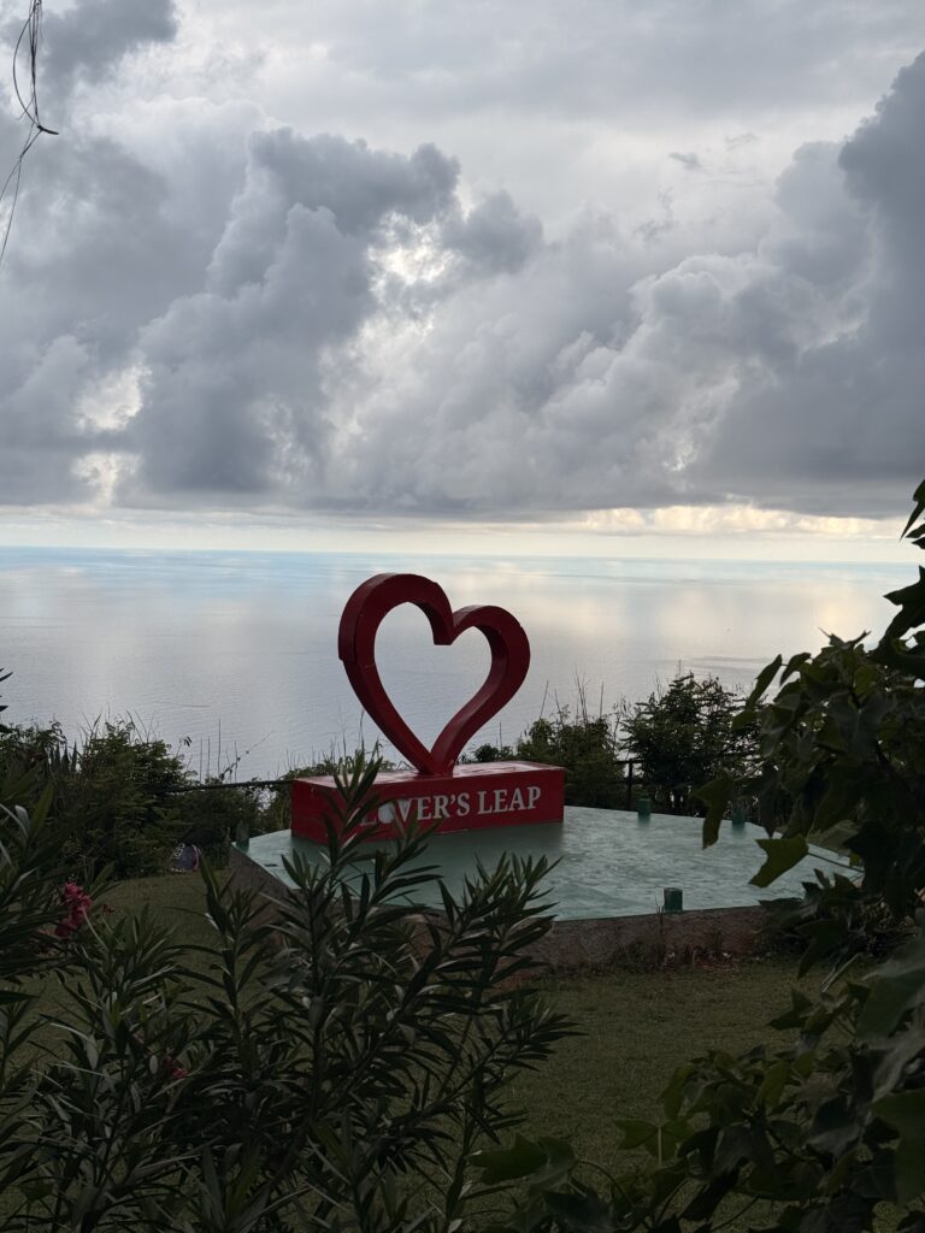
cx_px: 462
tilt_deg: -2.7
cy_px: 616
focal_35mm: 48
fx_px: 1710
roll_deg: -0.7
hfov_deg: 30.3
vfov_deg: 39.7
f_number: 1.78
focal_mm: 6.76
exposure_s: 1/1931
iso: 64
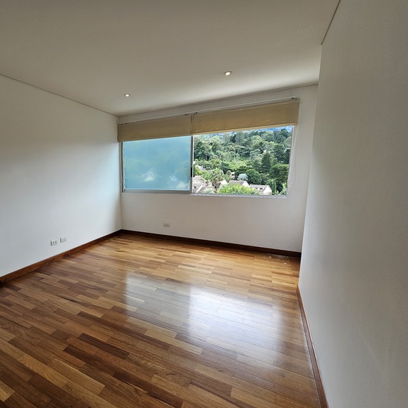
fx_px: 213
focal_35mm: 16
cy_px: 211
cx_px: 132
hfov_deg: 84.0
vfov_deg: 87.4
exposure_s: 1/199
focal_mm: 2.2
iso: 50
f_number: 2.2
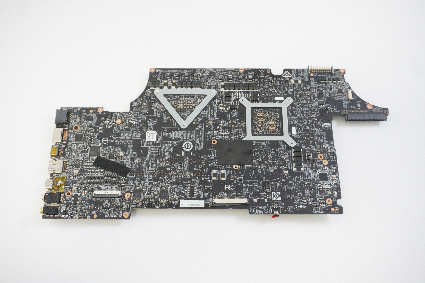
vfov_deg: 36.8
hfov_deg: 53.2
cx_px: 212
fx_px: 425
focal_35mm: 36
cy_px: 142
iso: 5000
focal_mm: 24
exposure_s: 1/200
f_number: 5.6
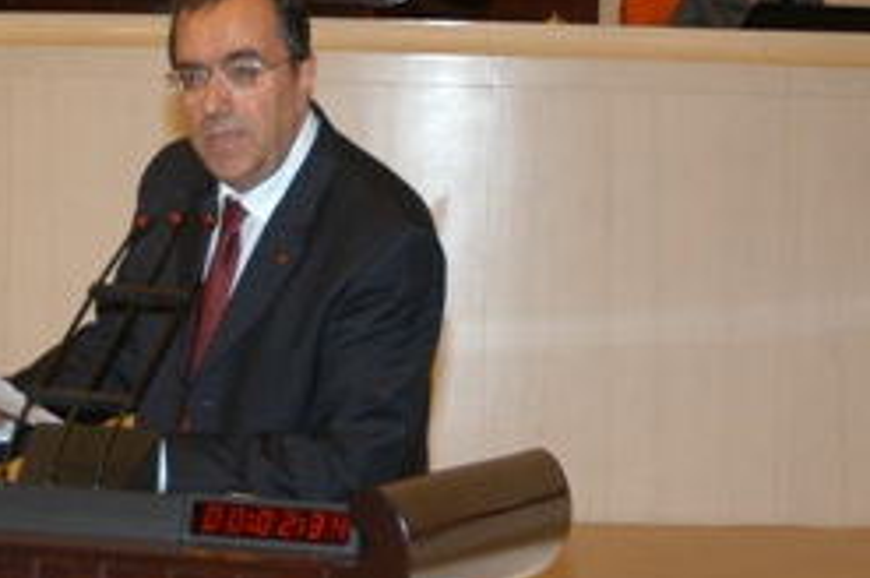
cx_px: 204
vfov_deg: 9.1
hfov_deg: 13.7
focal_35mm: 150
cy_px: 197
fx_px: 3618
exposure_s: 1/60
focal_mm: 55
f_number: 5
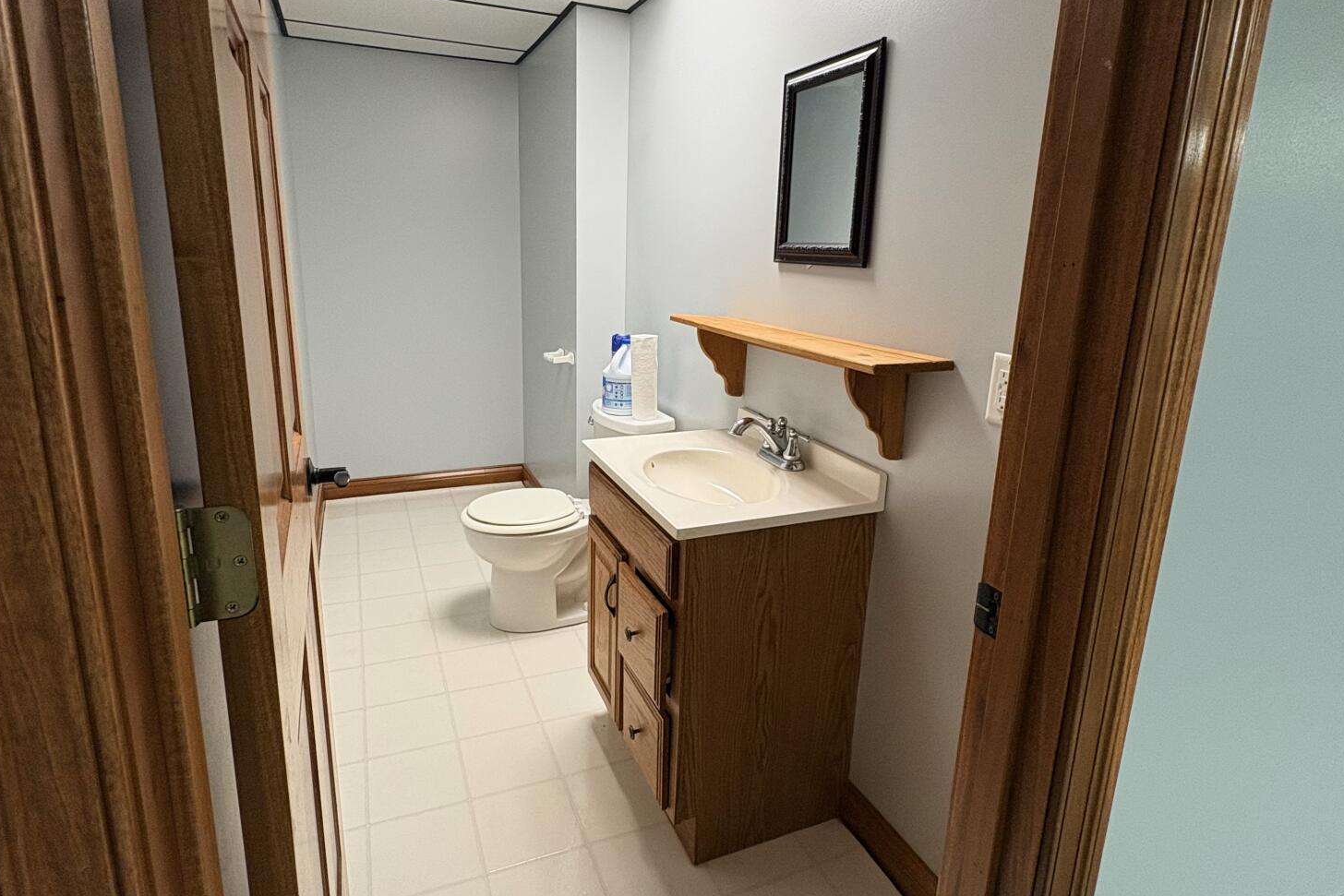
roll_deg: -2.2
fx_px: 747
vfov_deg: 61.9
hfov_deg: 84.0
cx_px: 666
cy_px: 417
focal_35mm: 20
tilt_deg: -12.4
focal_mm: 2.22
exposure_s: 1/60
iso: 160
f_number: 2.2
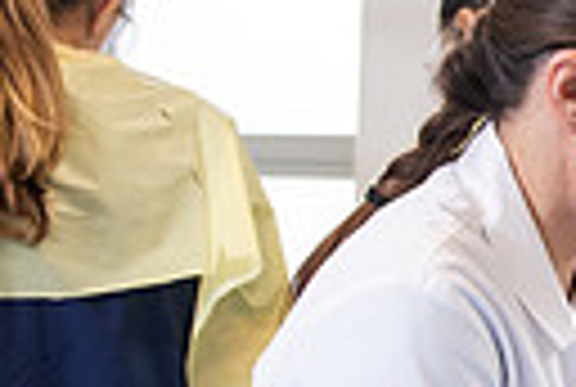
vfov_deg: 10.5
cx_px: 828
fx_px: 2101
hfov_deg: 14.7
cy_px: 250
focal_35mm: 131
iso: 500
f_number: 3.5
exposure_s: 1/200
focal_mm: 29
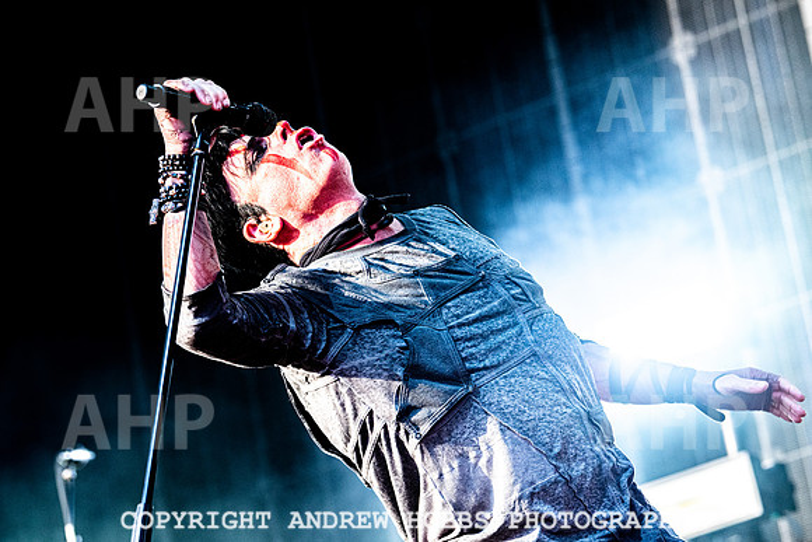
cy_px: 276
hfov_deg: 14.0
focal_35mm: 147
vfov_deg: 9.4
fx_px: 3312
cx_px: 365
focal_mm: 125
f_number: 4.5
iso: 800
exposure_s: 1/2000
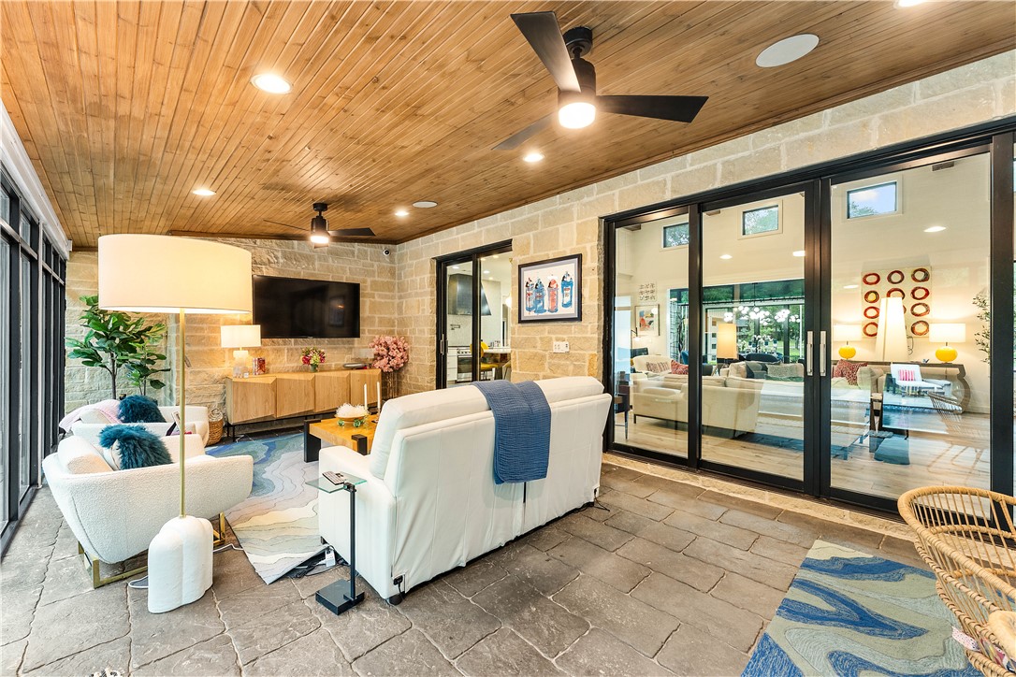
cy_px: 338
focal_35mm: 14
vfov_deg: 81.2
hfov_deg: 104.3
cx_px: 508
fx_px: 395
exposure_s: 1/2
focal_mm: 14
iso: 800
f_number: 8
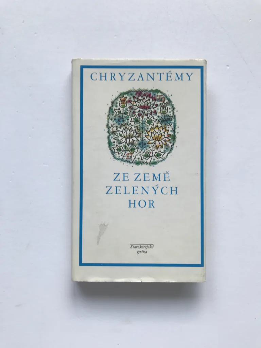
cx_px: 130
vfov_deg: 63.4
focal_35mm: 28
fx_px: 281
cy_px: 174
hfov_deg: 49.7
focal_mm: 3.99
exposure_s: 1/100
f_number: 1.8
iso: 25
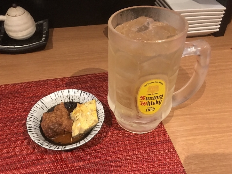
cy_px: 81
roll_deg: -0.4
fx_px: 215
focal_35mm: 32
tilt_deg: -40.2
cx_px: 109
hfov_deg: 56.8
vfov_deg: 44.1
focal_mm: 4.15
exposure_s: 1/4
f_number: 2.2
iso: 80
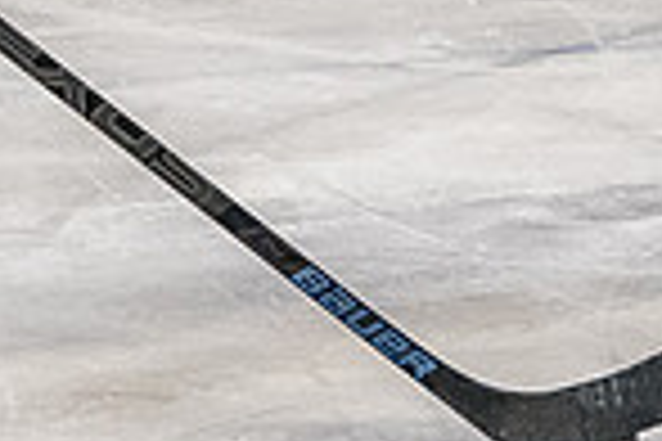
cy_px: -170
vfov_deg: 1.4
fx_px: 18240
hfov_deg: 2.1
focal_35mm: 992
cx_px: -616
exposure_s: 1/800
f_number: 3.2
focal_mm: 116
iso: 1600
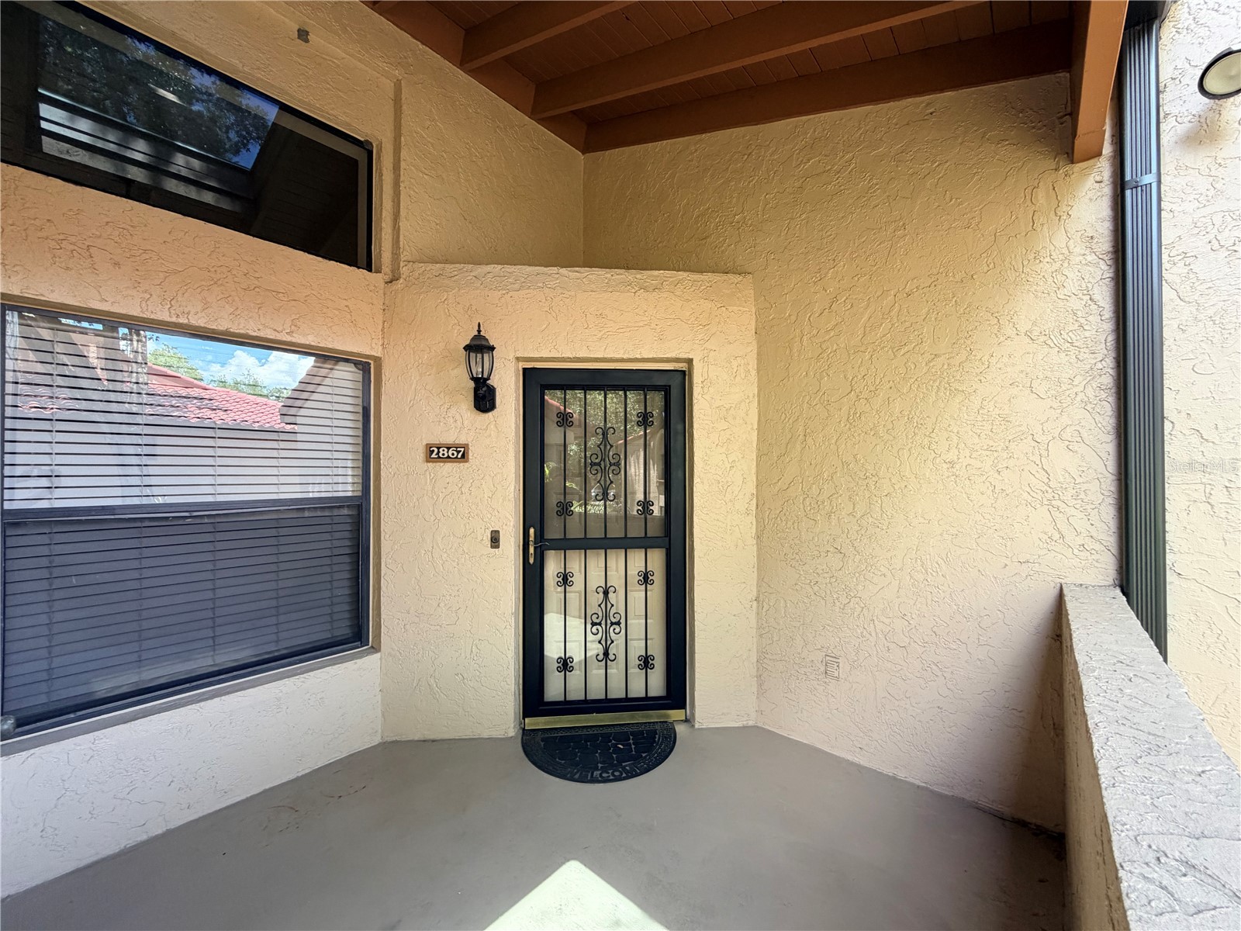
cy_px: 466
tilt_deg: +0.6
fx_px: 502
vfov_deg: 85.7
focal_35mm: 14
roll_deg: +0.4
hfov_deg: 102.1
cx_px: 620
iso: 160
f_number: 2.2
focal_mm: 2.22
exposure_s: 1/121
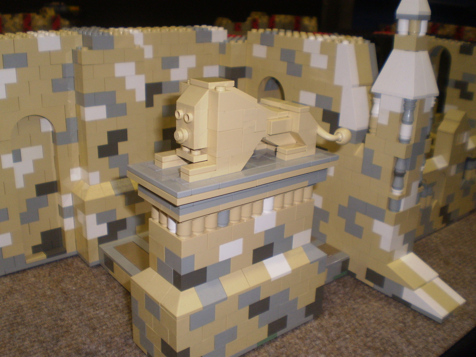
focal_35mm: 36
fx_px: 495
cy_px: 178
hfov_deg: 51.4
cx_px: 238
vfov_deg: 39.7
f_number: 3.1
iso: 125
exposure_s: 1/30
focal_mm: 6.3
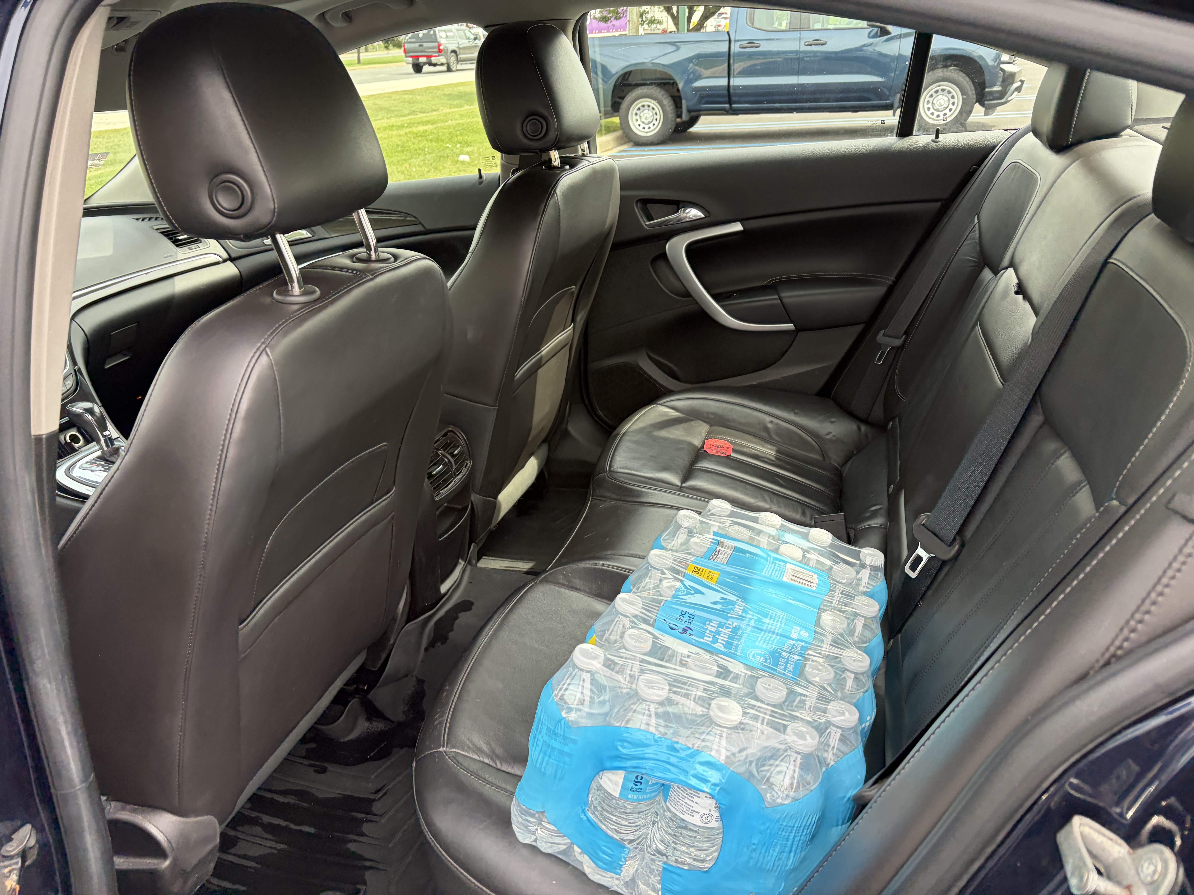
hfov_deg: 67.3
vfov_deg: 53.1
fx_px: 897
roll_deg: +10.9
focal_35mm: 26
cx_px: 597
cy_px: 448
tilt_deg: -31.6
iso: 50
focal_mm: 5.96
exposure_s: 1/331
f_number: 1.6
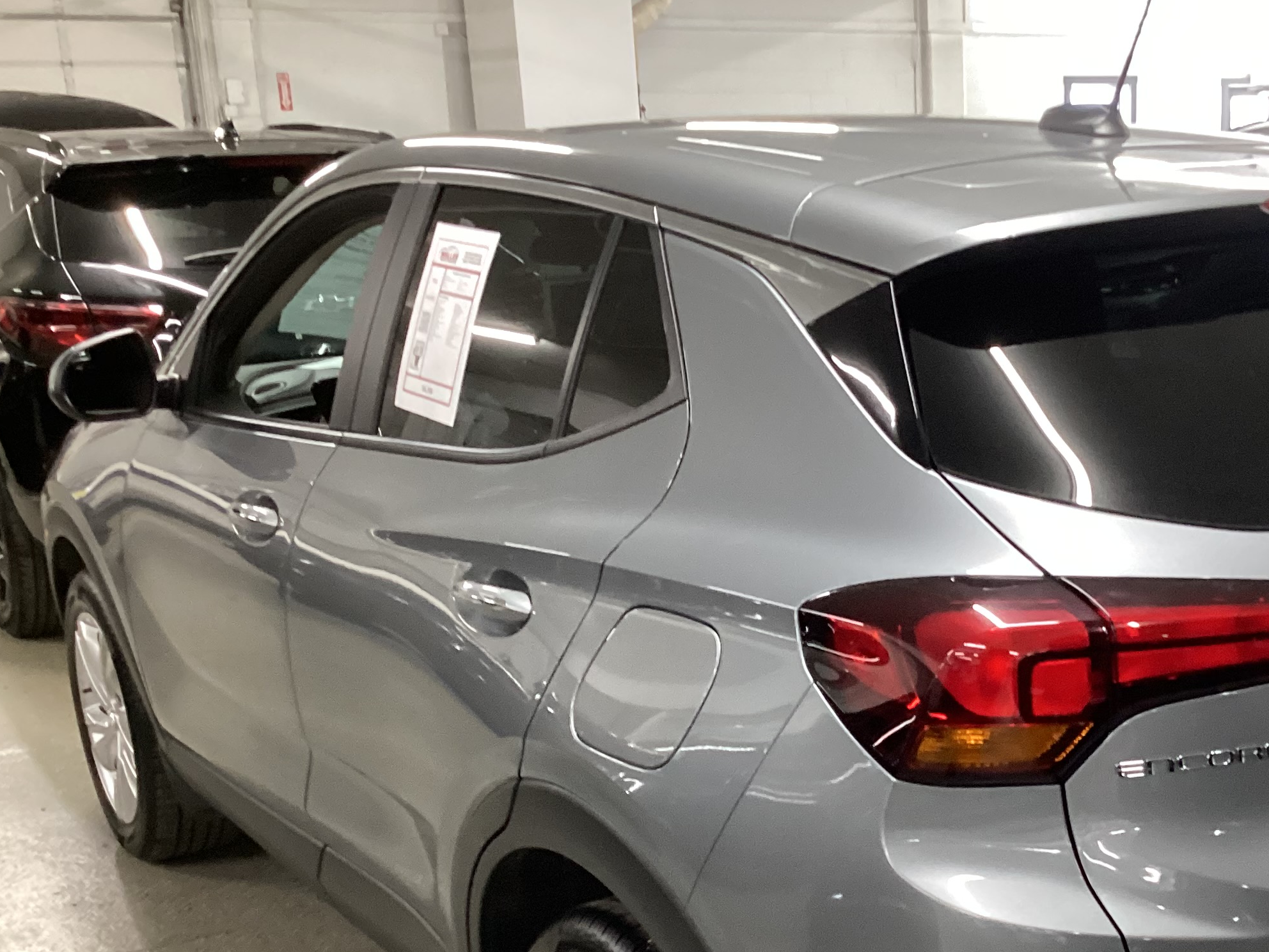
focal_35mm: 51
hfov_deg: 36.6
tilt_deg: -19.0
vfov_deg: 28.1
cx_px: 955
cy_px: 738
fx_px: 1870
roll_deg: +1.0
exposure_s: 1/33
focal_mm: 3.3
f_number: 2.4
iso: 250
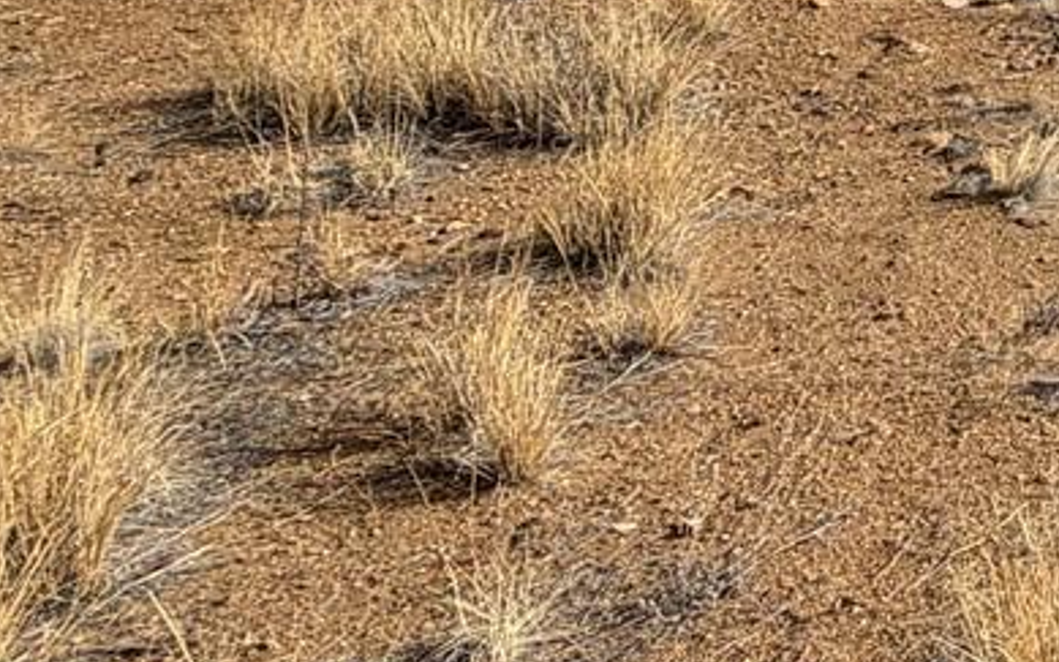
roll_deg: +1.5
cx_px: 2123
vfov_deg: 18.5
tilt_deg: -2.5
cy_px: -368
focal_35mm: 61
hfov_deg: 19.2
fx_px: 1760
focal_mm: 2.22
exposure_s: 1/1312
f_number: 2.2
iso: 20
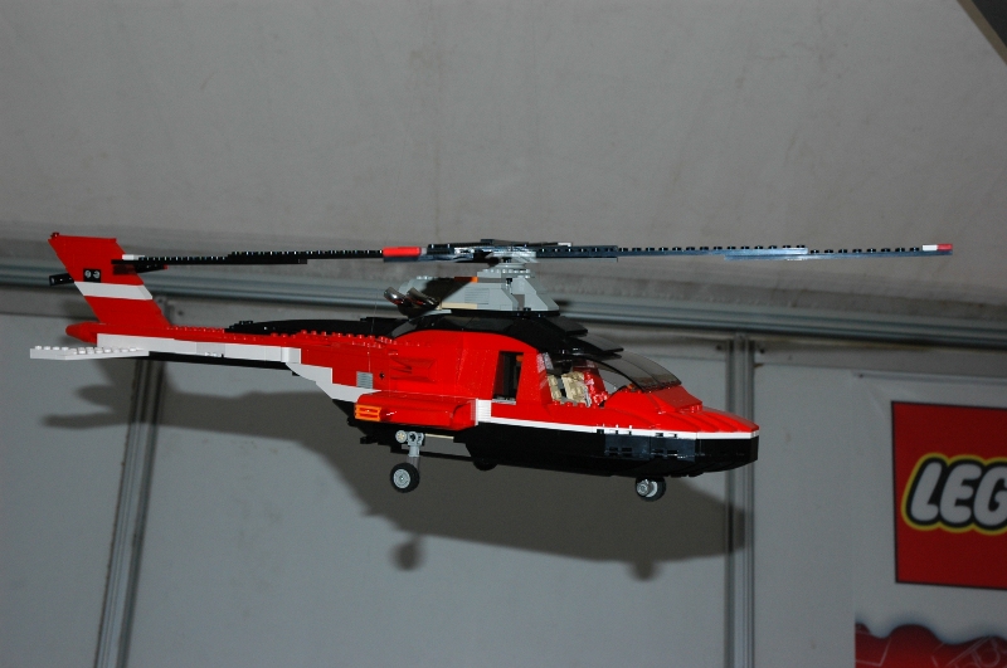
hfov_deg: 37.9
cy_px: 334
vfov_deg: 25.7
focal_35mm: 52
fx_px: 1466
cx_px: 504
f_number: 8
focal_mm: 35
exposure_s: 1/60
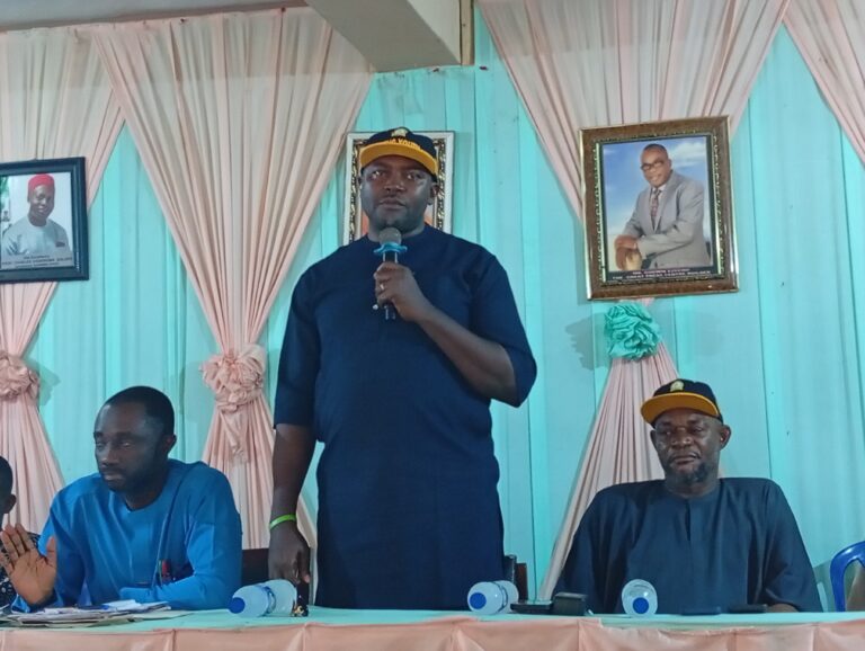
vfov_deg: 24.5
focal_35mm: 60
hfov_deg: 32.1
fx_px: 1501
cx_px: 432
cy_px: 326
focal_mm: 3.96
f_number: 1.8
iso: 1034
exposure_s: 1/20
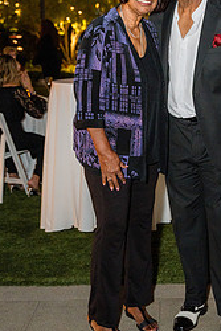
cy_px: 103
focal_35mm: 72
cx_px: 159
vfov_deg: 27.8
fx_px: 662
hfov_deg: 18.9
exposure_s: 1/125
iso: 3200
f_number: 2.8
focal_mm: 40
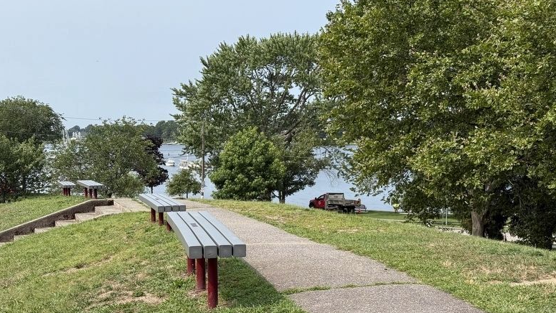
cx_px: 285
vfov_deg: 22.2
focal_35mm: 54
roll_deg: +0.1
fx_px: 796
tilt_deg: -4.3
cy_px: 187
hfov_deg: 38.5
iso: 64
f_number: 1.78
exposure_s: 1/3534
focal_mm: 6.76
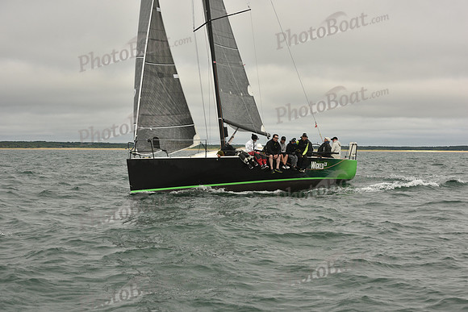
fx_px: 910
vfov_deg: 19.5
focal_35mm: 70
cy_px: 156
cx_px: 234
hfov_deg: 28.8
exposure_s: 1/800
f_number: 10
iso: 320
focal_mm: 70
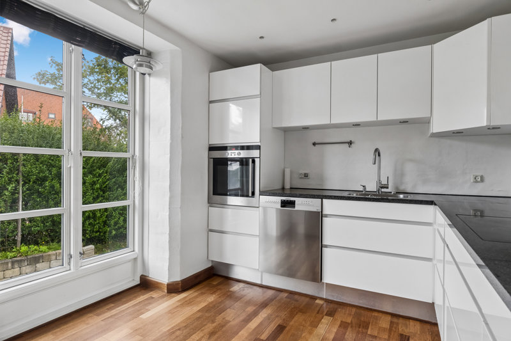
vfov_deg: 59.5
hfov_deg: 81.2
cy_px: 170
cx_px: 256
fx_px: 298
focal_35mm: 21
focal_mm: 14
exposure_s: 1/4
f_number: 8
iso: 200
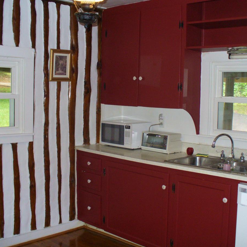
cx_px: 150
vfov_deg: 36.8
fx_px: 371
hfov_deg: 36.6
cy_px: 120
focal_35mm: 46
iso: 150
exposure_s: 1/60
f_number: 2.8
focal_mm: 6.1
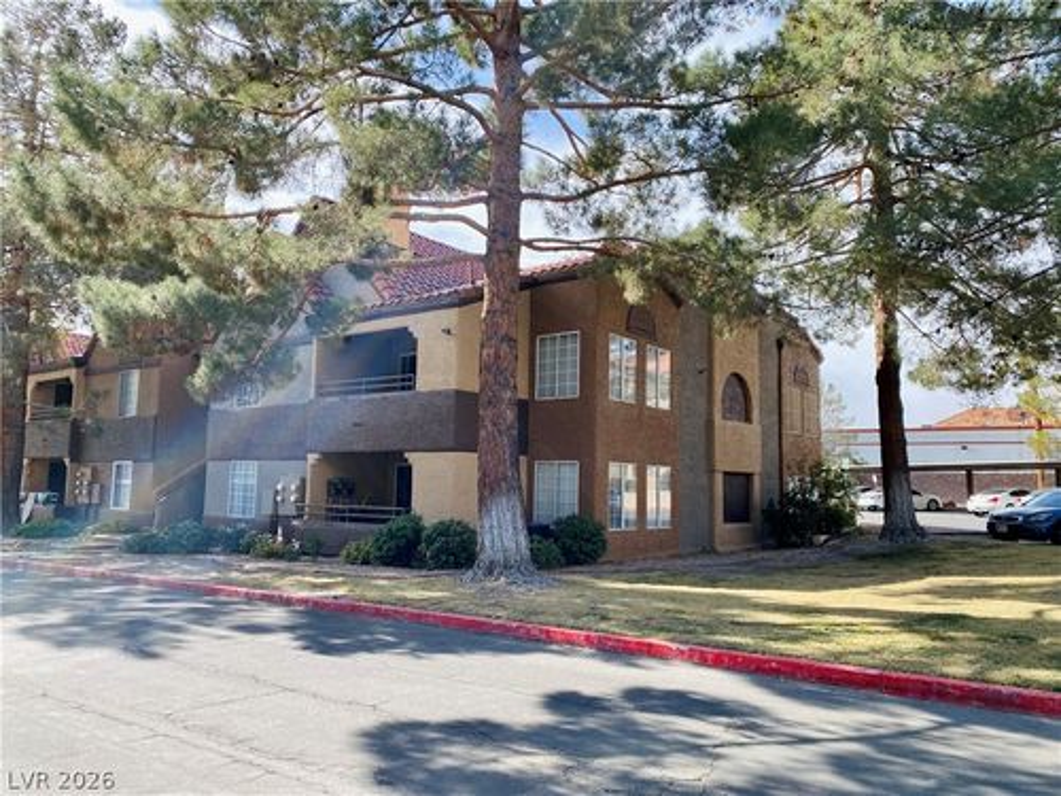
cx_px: 530
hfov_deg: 67.3
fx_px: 797
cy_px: 398
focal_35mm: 26
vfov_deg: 53.1
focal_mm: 4.25
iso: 32
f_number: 1.8
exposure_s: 1/905
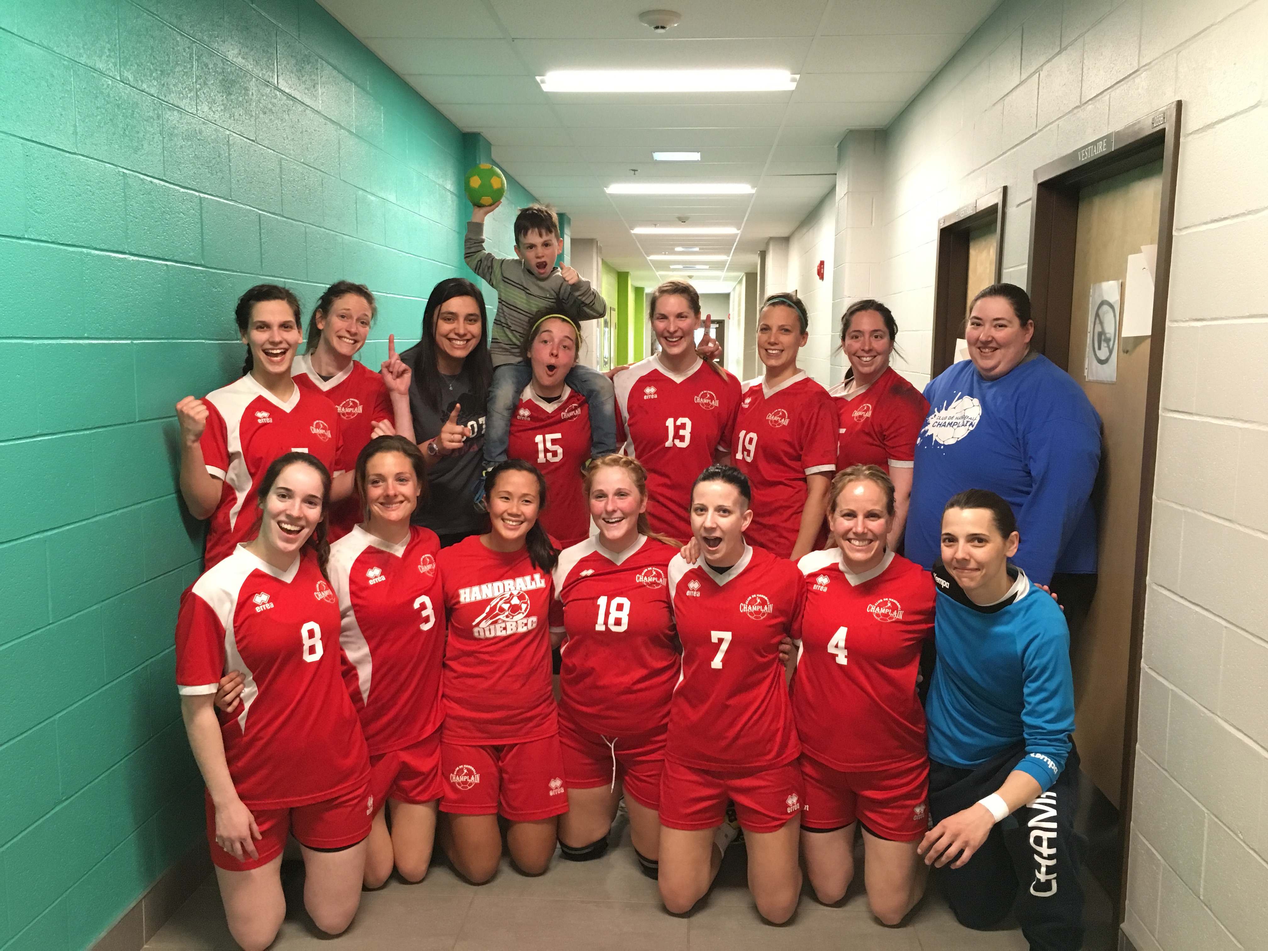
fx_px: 1062
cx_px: 634
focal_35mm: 29
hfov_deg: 61.7
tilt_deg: -7.8
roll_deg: -0.2
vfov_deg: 48.2
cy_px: 476
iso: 200
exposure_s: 1/30
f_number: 2.2
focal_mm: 4.15
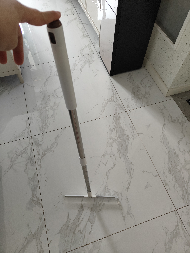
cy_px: 126
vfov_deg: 71.6
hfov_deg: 56.8
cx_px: 95
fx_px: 176
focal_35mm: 24
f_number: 1.8
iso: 400
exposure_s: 1/50
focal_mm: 5.59
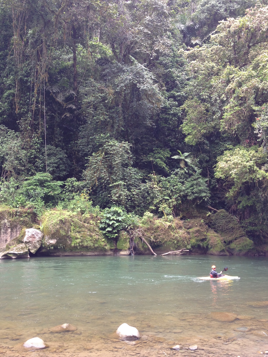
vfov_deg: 46.8
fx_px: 413
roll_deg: +1.1
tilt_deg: +3.7
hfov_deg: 35.9
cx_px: 118
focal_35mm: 40
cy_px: 182
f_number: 2.4
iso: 50
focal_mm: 4.28
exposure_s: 1/162
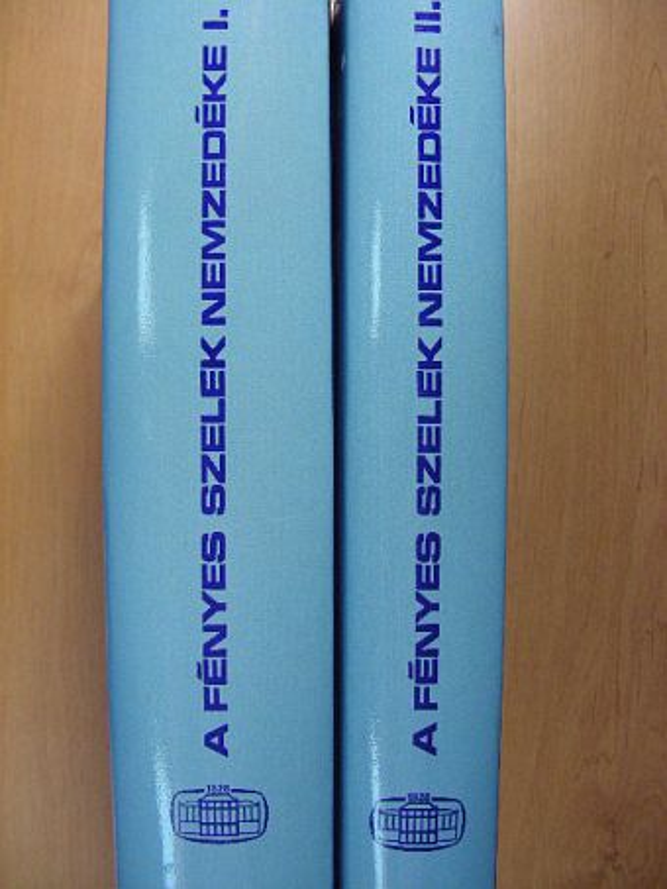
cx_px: 334
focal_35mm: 38
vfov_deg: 49.0
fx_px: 976
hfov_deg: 37.7
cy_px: 444
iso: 200
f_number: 3.5
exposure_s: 1/53.2
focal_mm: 6.3
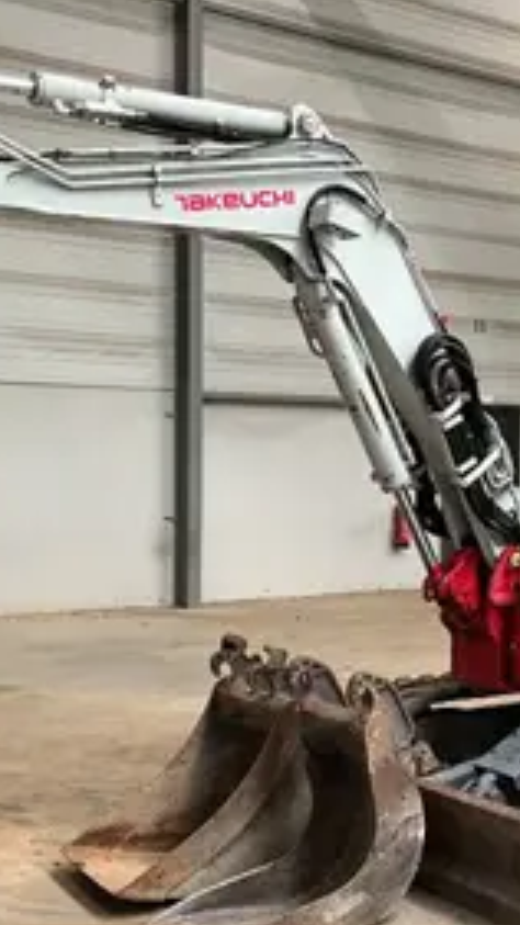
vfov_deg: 38.4
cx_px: 375
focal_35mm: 54
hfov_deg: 22.1
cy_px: 530
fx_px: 1324
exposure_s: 1/60
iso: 80
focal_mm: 3
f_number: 1.8
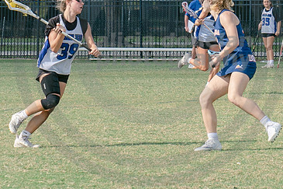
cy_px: 14
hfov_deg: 5.8
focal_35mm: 353
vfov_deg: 3.9
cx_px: 244
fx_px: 2774
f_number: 5.6
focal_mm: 70
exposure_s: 1/800
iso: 250
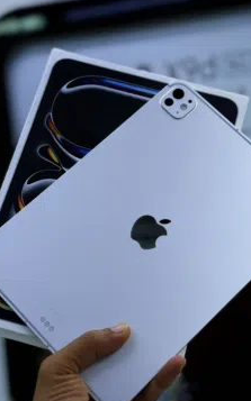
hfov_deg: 22.7
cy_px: 220
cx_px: 146
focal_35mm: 57
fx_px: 624
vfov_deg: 35.7
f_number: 1.78
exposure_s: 1/631
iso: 80
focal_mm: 6.76
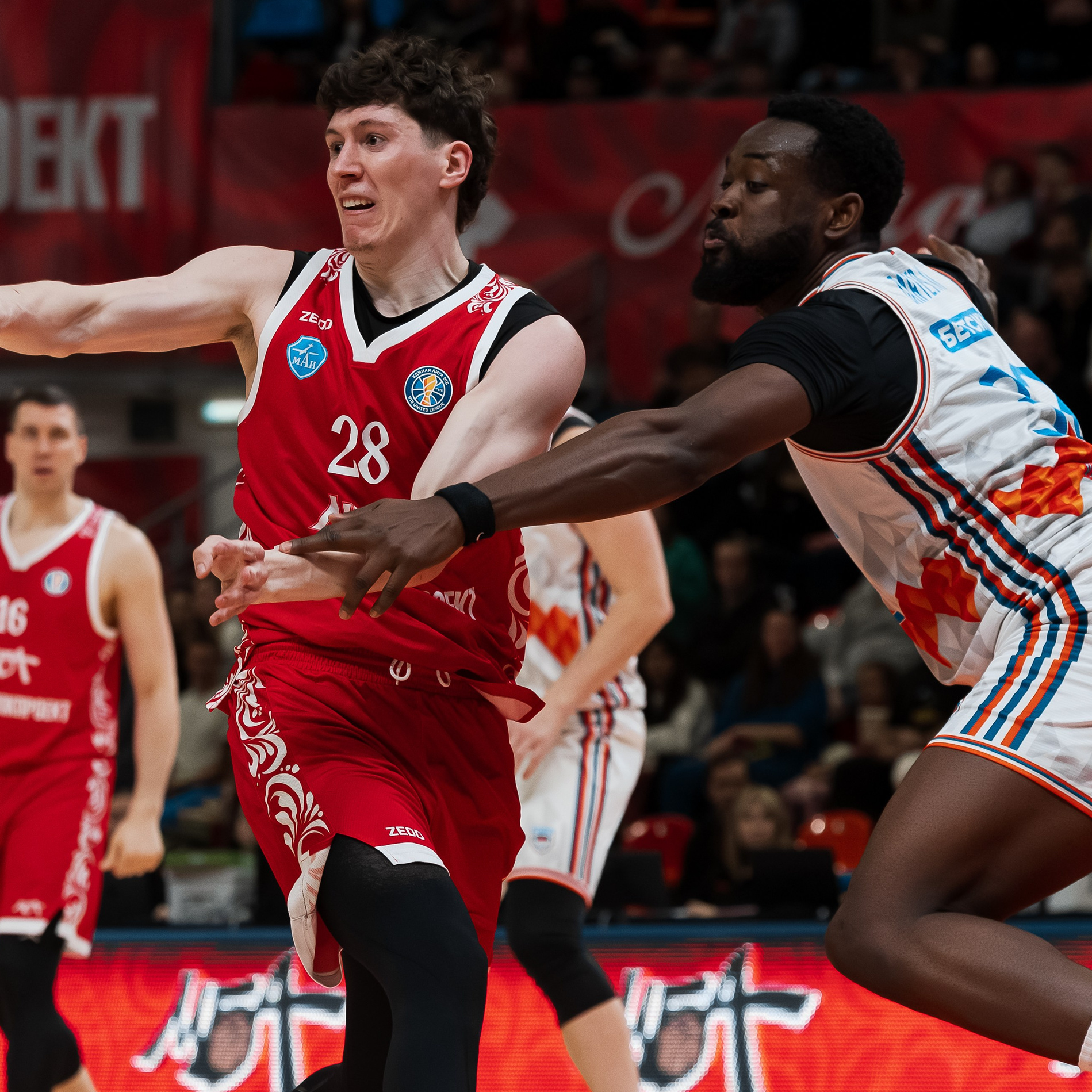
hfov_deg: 8.1
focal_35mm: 215
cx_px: 485
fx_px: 7673
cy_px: 659
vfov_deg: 8.1
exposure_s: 1/2000
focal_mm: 130
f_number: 5
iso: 3200
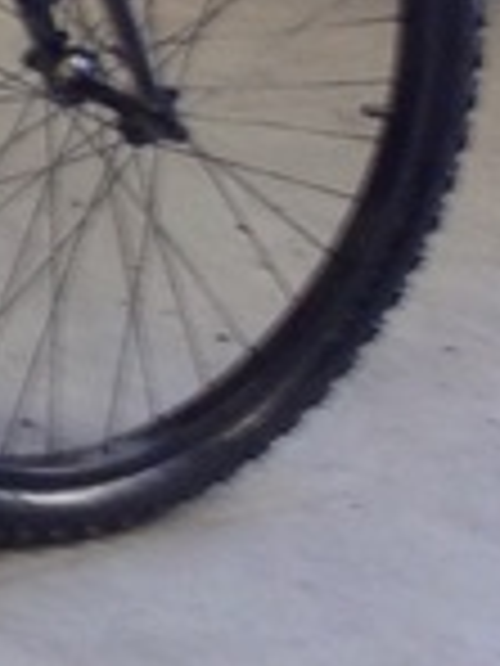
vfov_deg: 8.0
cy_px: -986
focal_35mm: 228
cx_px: -1752
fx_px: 4391
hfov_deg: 5.4
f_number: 2.4
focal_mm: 4.13
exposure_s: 1/20
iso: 50
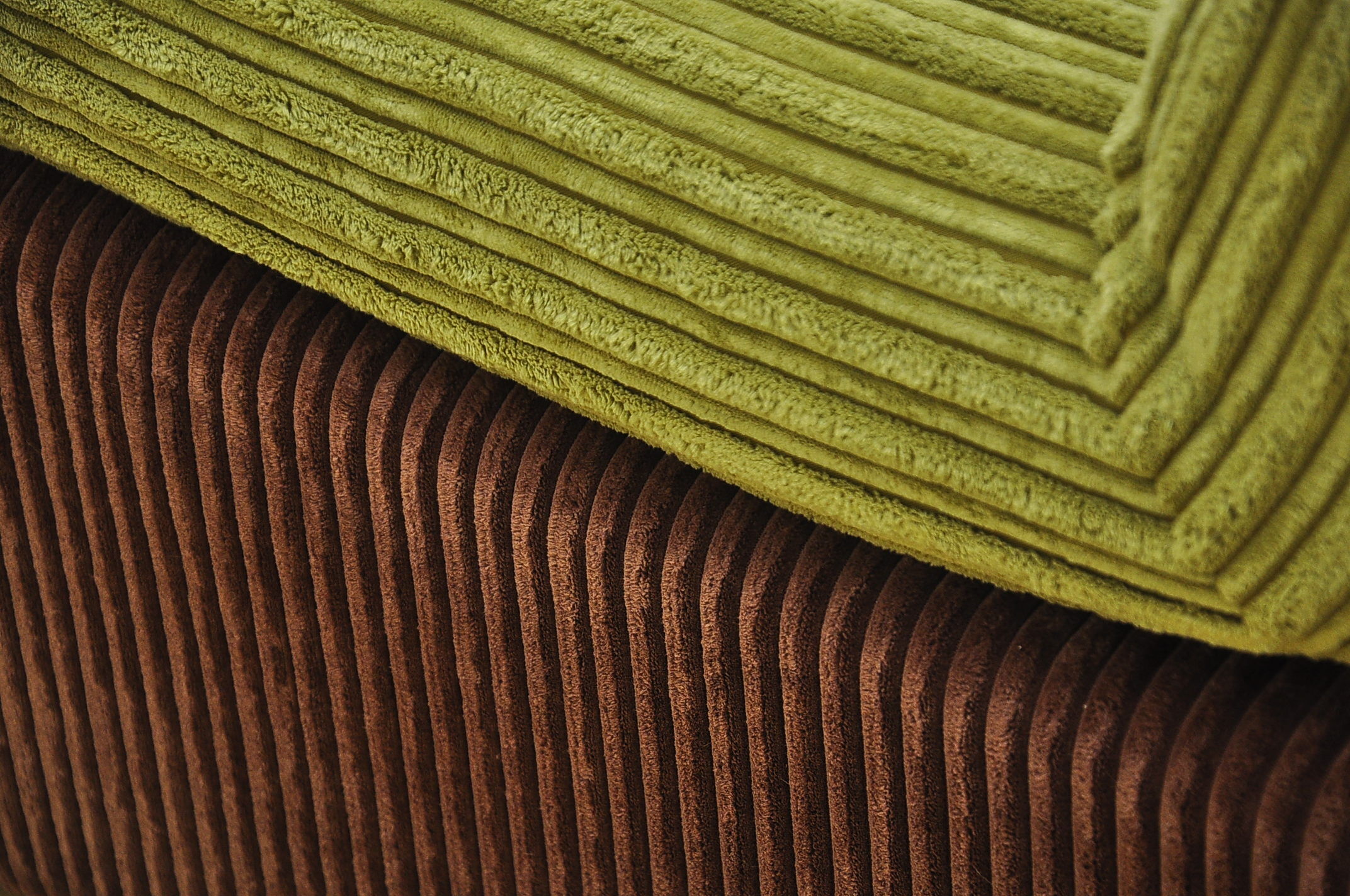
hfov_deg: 15.2
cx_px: 675
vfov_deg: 10.1
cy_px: 448
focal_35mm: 135
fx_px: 5056
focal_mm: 90
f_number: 5.6
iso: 400
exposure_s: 1/200
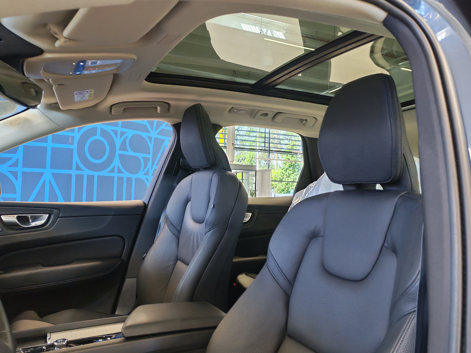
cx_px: 236
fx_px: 422
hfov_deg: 58.4
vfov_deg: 45.4
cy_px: 176
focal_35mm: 31
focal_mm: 6.12
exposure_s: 1/100
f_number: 1.9
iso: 640
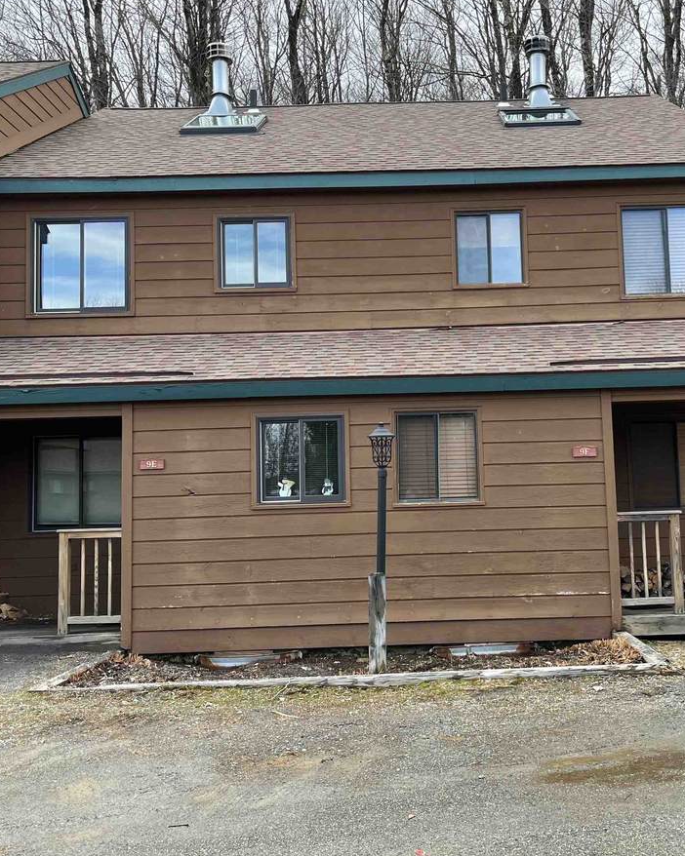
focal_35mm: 37
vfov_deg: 49.1
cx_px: 430
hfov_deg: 39.8
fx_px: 938
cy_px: 397
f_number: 1.6
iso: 50
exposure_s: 1/487
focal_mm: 5.1
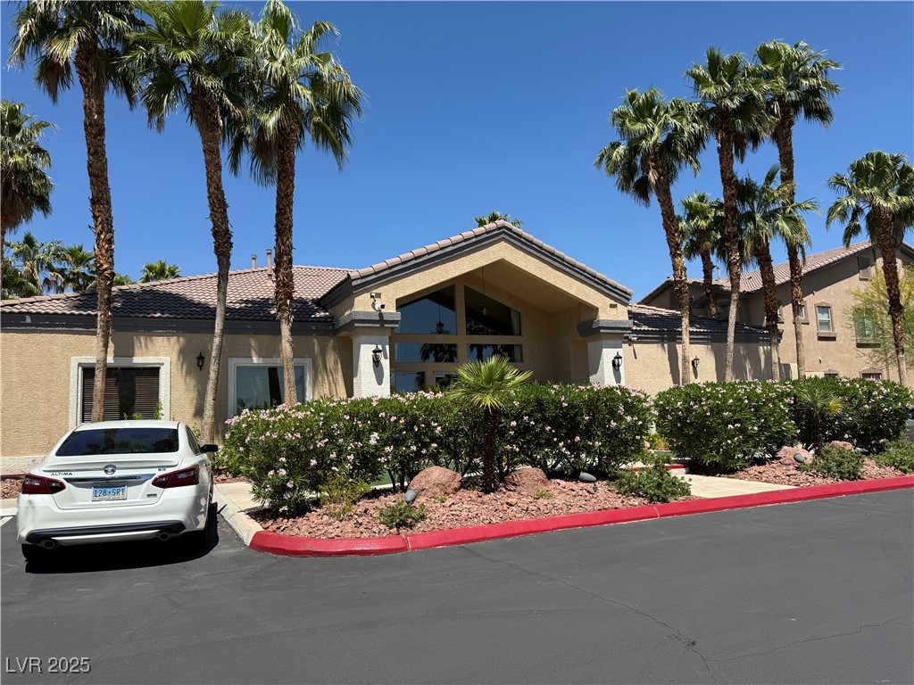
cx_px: 457
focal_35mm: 24
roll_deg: +2.9
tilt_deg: +7.0
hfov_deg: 71.6
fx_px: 634
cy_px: 342
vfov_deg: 56.8
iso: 80
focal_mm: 6.76
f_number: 1.78
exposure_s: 1/3953
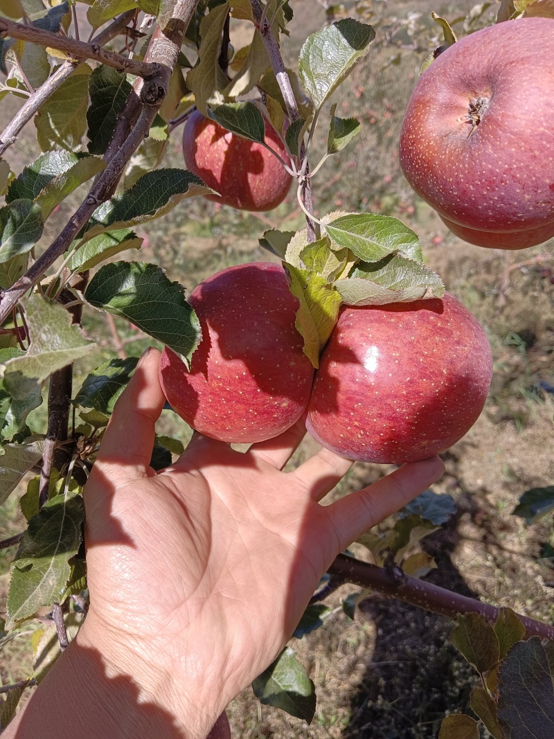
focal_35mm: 26
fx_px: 555
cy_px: 370
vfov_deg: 67.3
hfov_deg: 53.1
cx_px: 277
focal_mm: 4.05
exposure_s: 1/507
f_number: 1.8
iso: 100
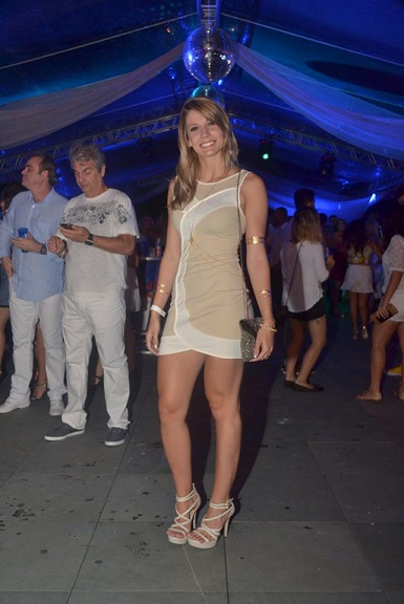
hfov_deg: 36.9
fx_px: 605
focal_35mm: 36
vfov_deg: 53.1
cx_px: 202
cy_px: 302
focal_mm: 24
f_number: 4
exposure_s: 1/100
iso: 800
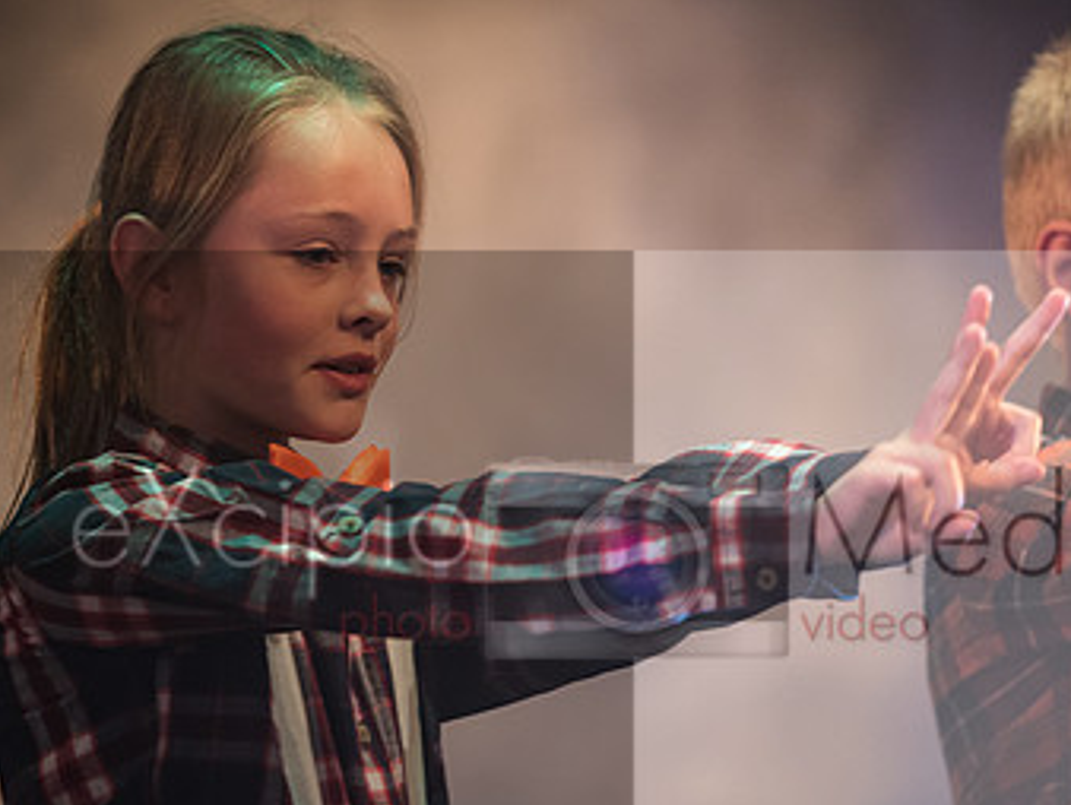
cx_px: 698
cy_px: 468
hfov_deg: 5.6
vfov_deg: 4.2
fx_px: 10898
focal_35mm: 352
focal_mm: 200
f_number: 2.8
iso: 1250
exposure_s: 1/125
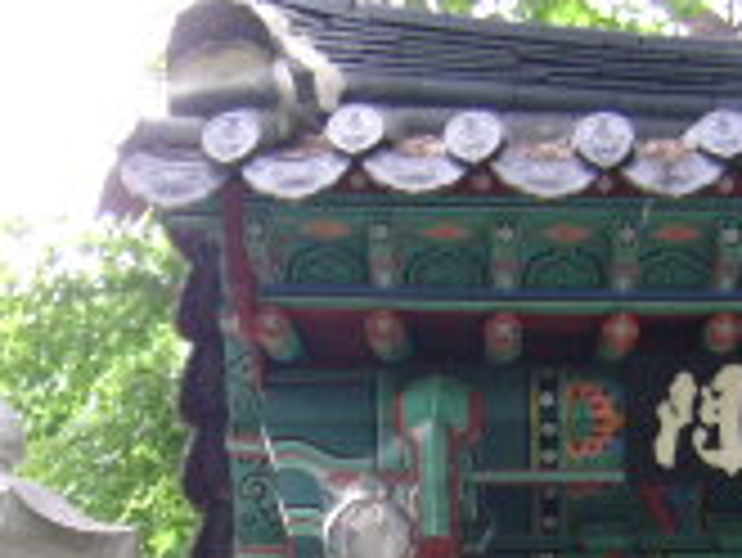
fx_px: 2917
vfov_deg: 10.8
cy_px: 644
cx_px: 279
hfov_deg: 14.5
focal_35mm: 136
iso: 142
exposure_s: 1/30
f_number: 2.8
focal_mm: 5.95
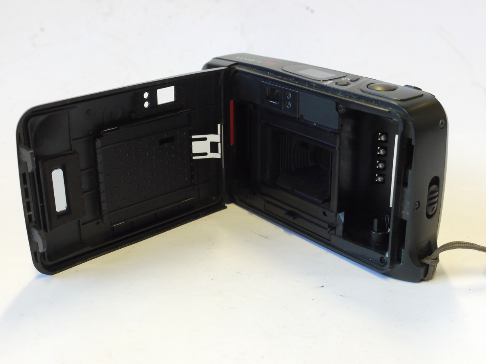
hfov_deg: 38.2
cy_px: 182
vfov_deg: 29.1
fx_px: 702
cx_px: 243
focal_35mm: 50
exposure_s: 1/40
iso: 800
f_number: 7.1
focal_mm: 25
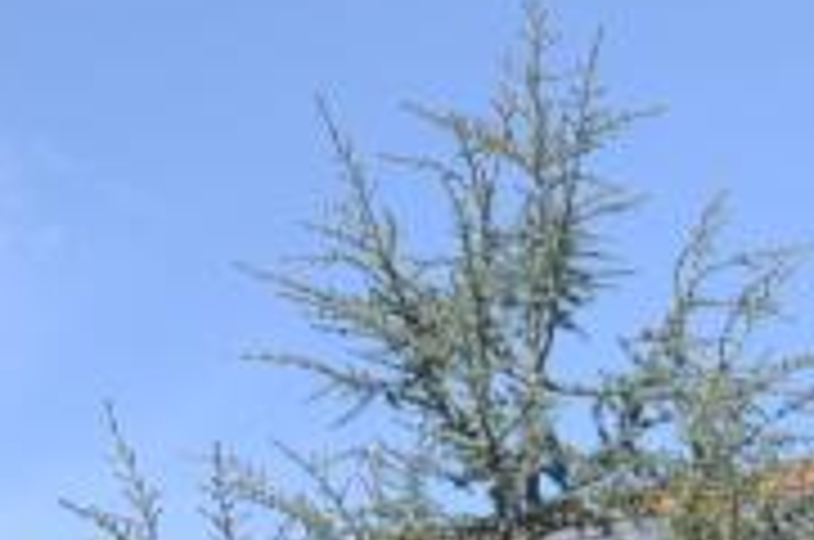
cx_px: 1174
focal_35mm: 170
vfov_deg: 7.3
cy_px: 1469
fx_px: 3837
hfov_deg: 11.7
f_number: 9
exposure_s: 1/100
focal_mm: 20
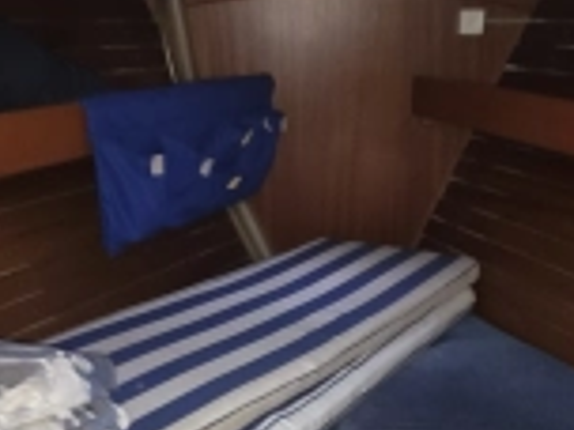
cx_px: 272
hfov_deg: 40.4
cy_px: 372
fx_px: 779
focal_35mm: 47
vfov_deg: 29.8
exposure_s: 1/8
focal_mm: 2.2
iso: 3200
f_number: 1.9
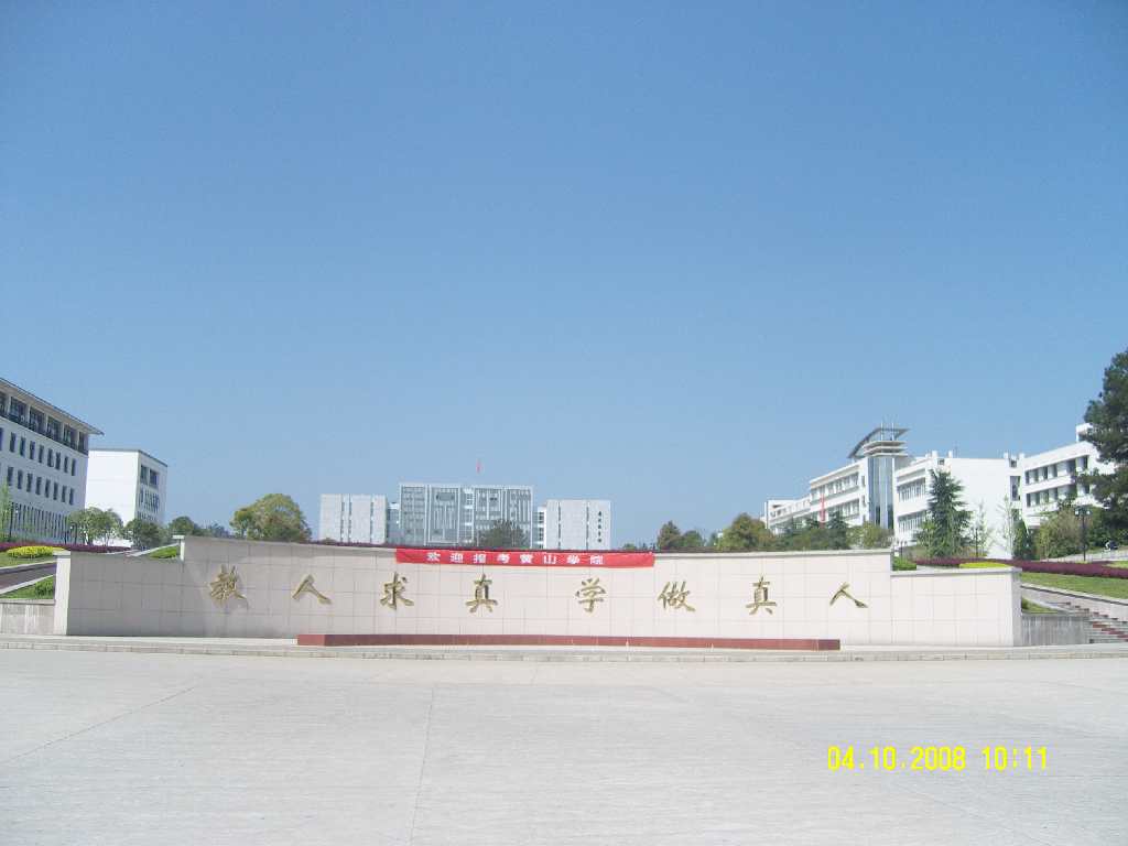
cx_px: 564
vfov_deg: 41.8
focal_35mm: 34
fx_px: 1108
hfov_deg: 54.0
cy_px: 423
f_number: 7
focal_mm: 7.3
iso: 100
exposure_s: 1/320
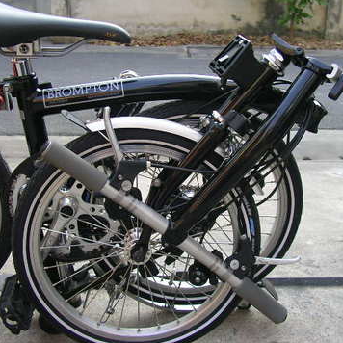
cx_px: 167
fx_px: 561
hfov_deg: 34.0
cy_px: 171
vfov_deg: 34.0
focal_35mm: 50
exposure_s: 1/75.2
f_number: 3
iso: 50
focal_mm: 6.6
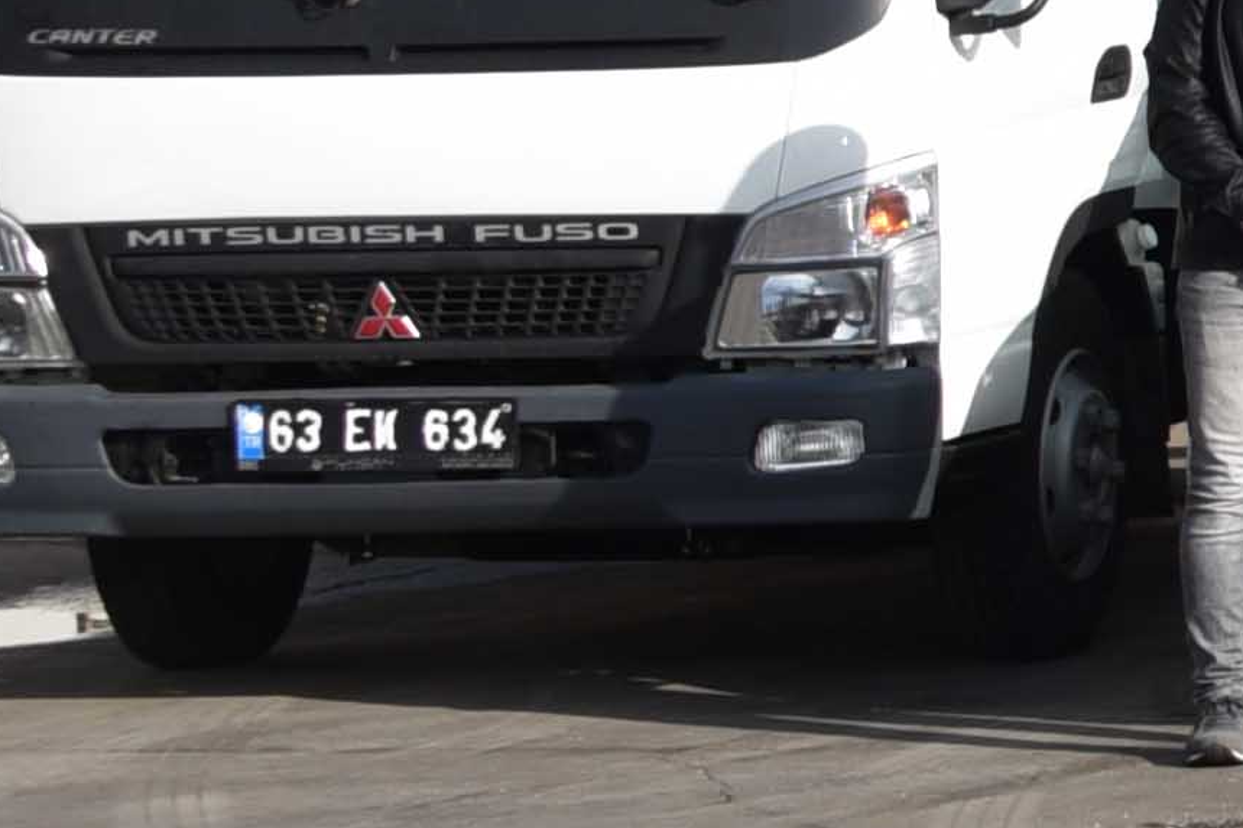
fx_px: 7732
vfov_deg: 6.1
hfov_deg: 7.9
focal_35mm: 224
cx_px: 3691
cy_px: -165
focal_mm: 32
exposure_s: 1/200
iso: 100
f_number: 9
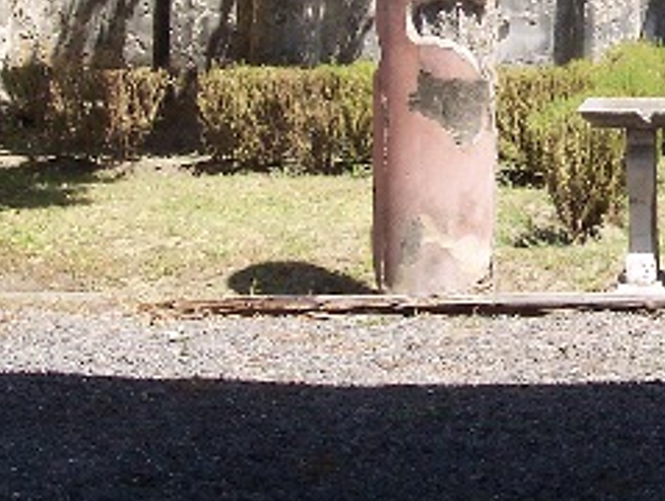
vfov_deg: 11.4
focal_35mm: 127
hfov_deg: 15.1
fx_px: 2443
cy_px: -164
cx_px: 735
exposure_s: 1/350
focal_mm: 8
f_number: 4.8
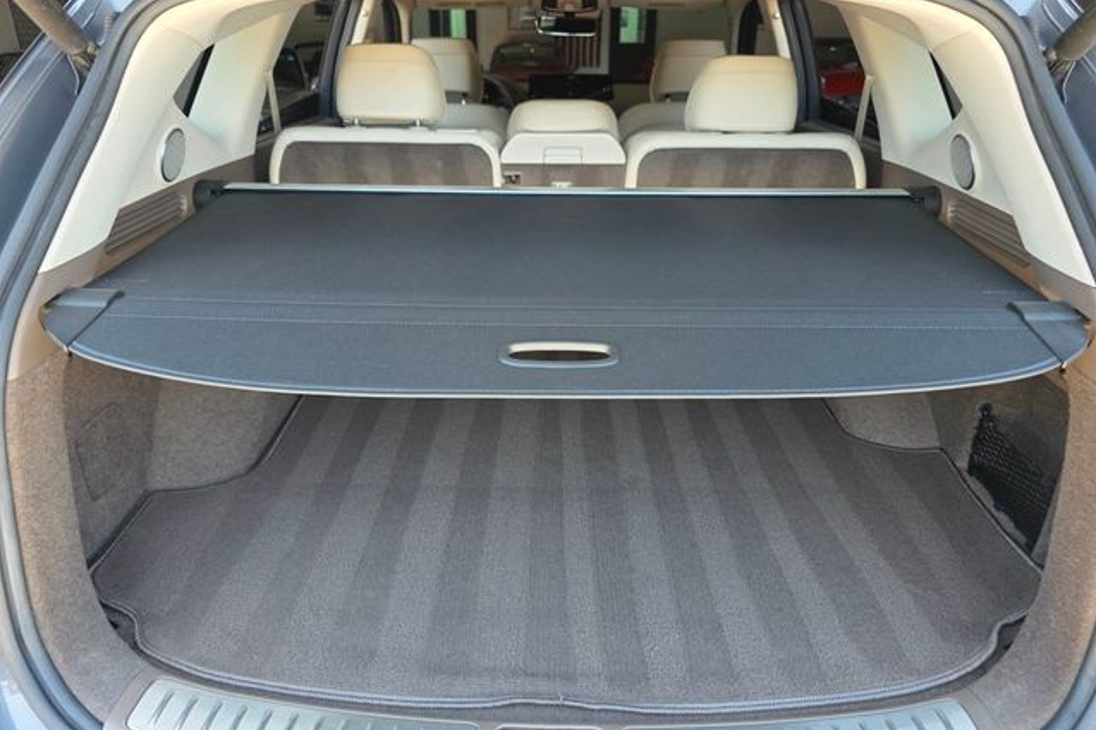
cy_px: 376
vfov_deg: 53.1
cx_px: 548
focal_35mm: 24
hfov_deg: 73.8
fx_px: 730
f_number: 1.7
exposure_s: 1/180
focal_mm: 6.3
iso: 100
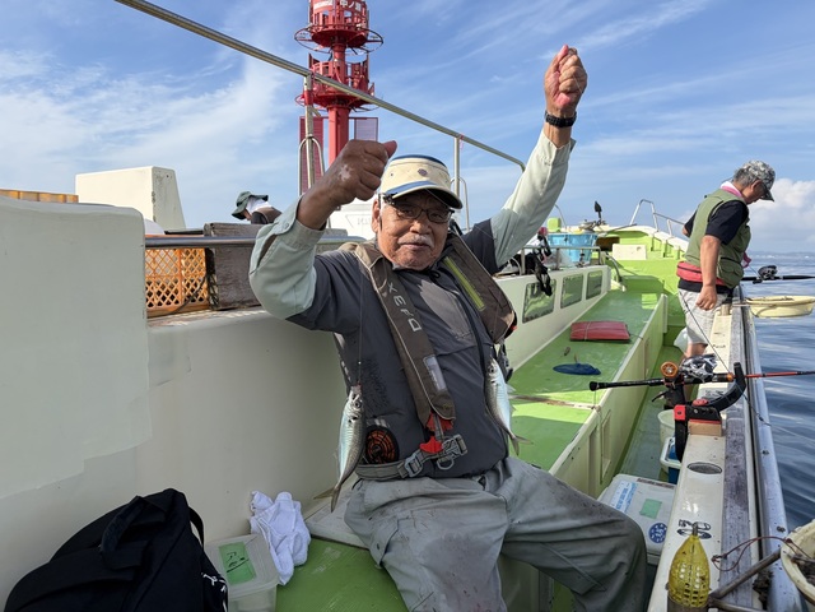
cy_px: 306
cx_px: 408
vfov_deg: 53.1
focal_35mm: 26
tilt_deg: -6.0
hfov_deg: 67.3
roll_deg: -1.3
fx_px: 612
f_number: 1.6
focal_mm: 5.96
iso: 50
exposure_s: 1/2865
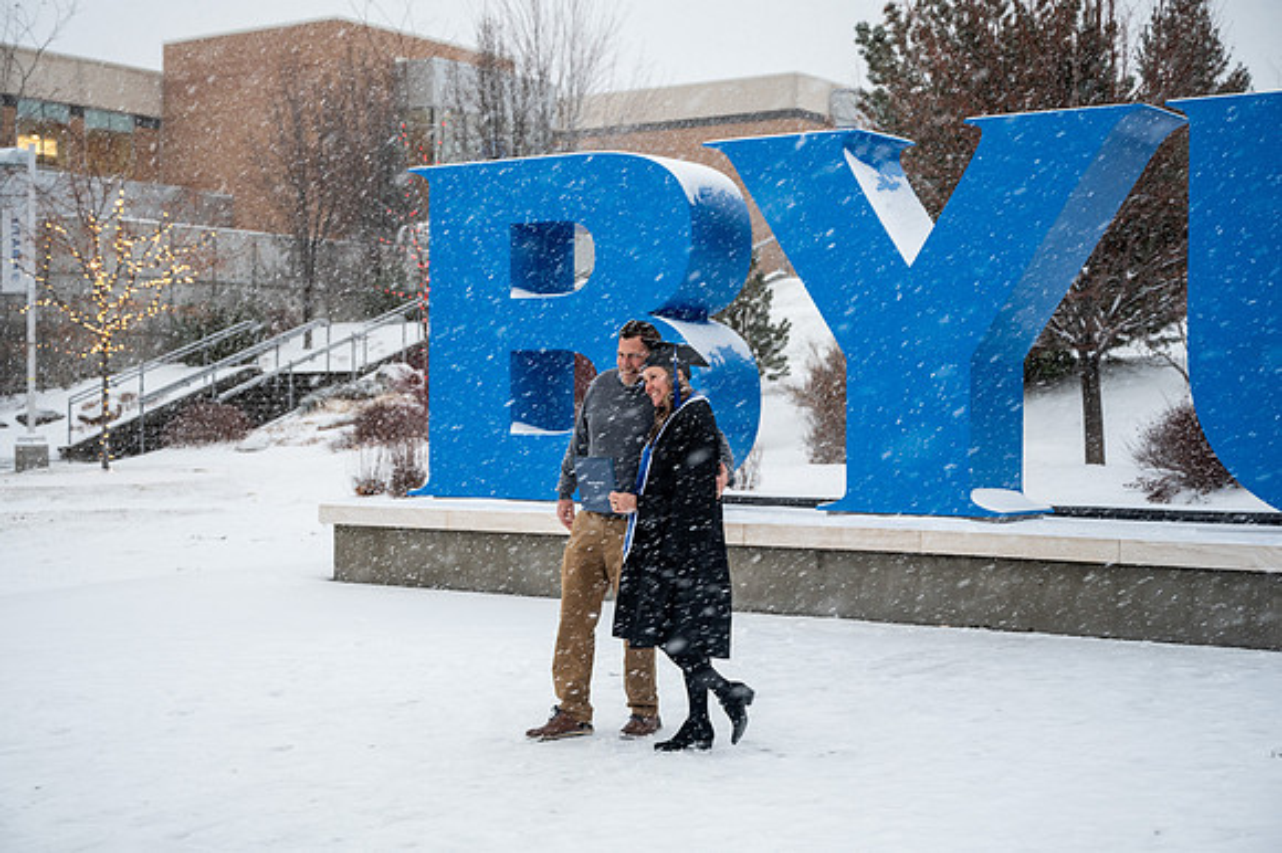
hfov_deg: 37.5
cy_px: 426
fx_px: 1886
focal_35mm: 53
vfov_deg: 25.5
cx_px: 641
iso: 800
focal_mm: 53
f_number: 4
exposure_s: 1/160
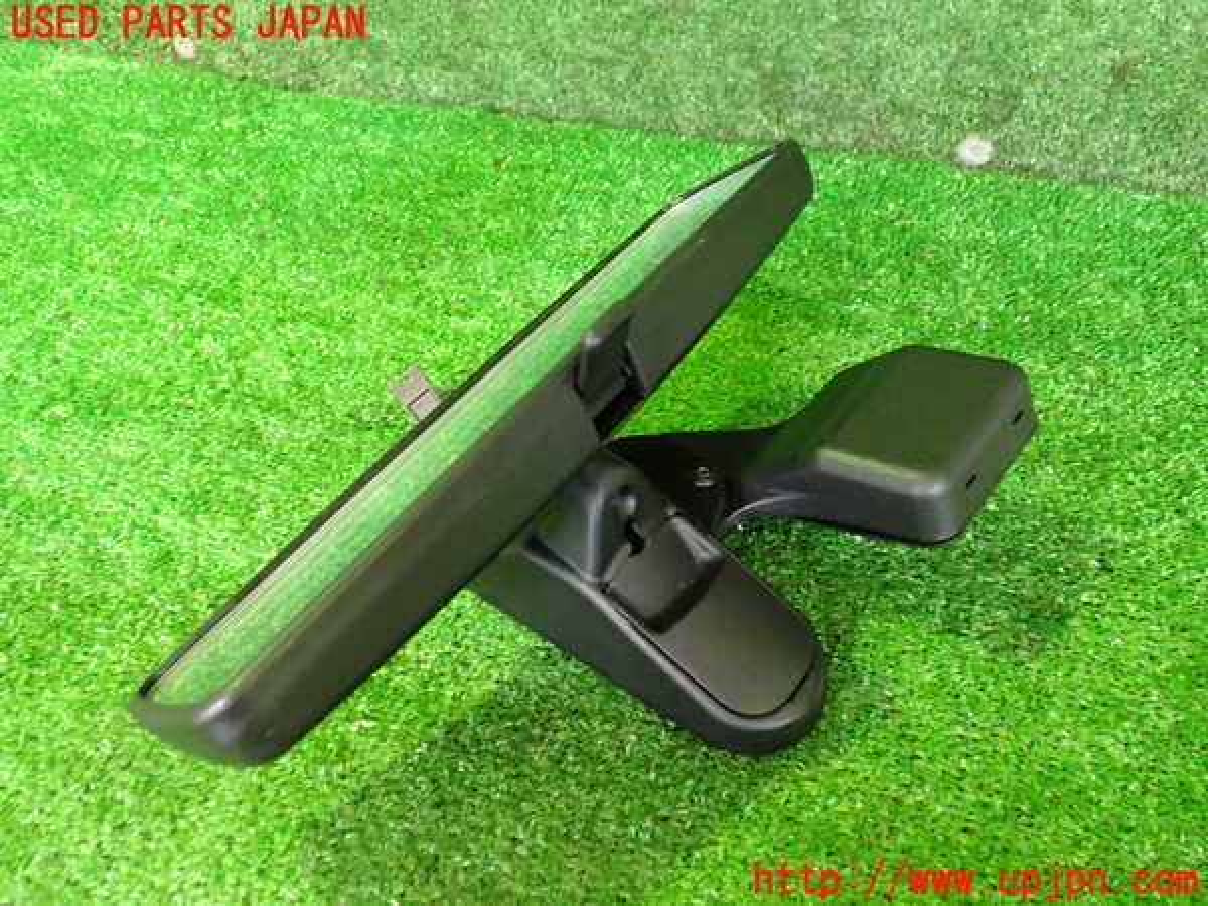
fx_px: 1047
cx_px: 604
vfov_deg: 46.8
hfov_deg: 60.0
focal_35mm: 30
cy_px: 453
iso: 800
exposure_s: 1/25
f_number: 2.3
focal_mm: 5.4
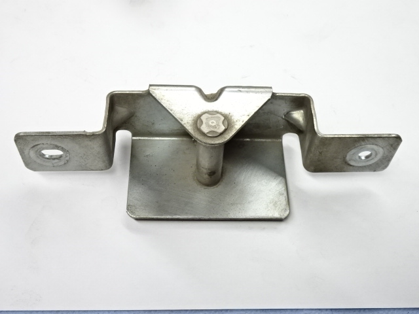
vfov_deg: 32.9
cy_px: 157
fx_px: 533
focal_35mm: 44
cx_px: 210
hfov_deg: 42.9
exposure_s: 1/50
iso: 500
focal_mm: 7.58
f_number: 4.5
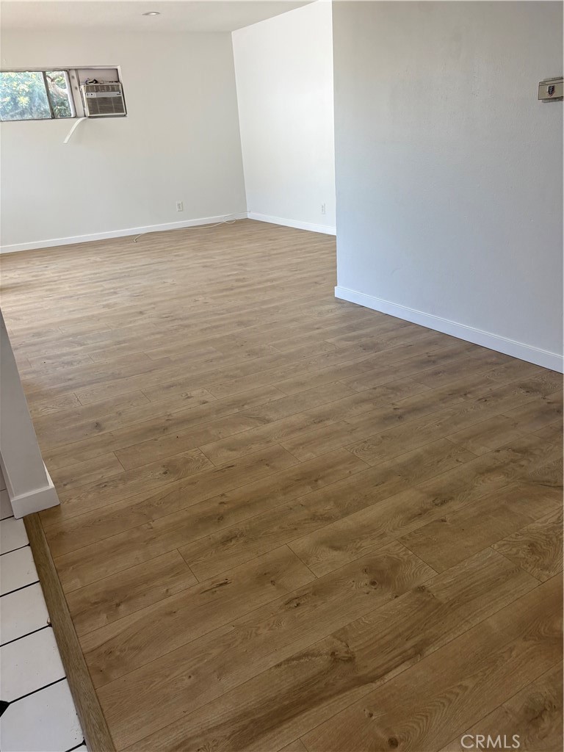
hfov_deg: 53.1
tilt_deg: -22.6
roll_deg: +4.6
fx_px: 565
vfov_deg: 67.3
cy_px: 376
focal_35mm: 26
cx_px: 282
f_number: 1.6
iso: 80
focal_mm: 5.96
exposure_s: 1/122
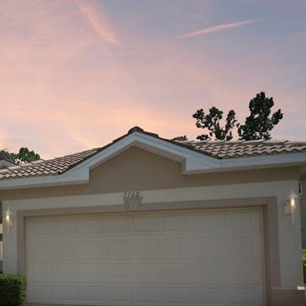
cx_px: -16
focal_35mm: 32
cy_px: 251
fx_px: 320
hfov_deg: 42.3
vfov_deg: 47.9
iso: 400
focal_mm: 14
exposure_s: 1/1250
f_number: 8
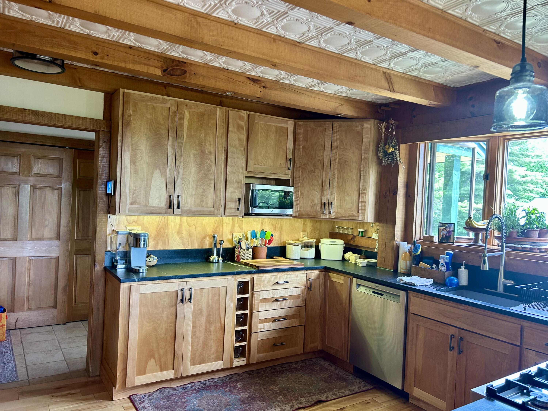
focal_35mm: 26
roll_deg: -2.7
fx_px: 412
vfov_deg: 53.1
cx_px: 274
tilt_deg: -1.3
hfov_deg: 67.3
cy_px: 206
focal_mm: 5.7
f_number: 1.5
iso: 125
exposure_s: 1/60
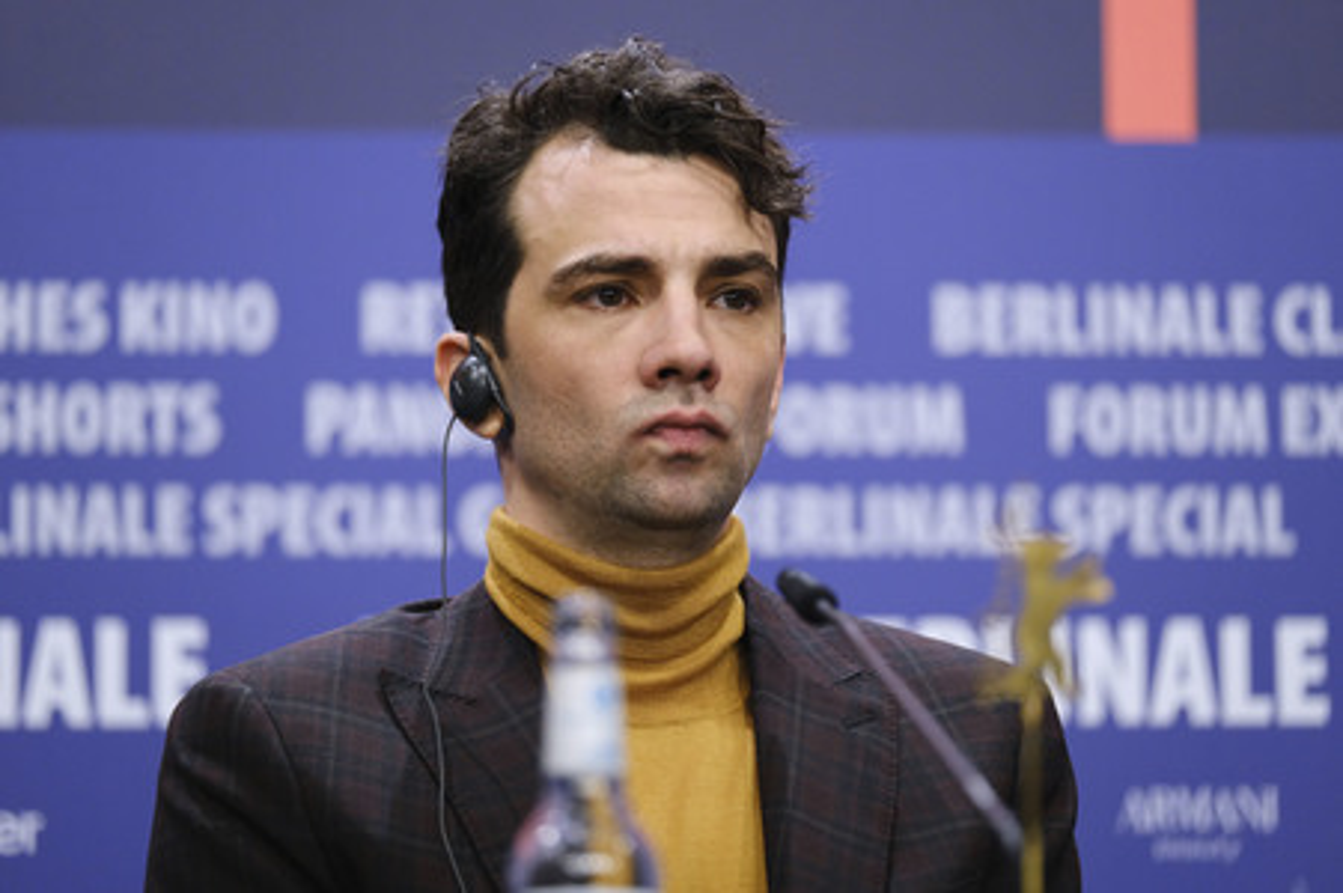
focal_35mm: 210
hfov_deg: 9.8
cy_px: 446
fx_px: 7828
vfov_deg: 6.5
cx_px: 672
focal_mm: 140
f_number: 2.8
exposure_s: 1/340
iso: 1250
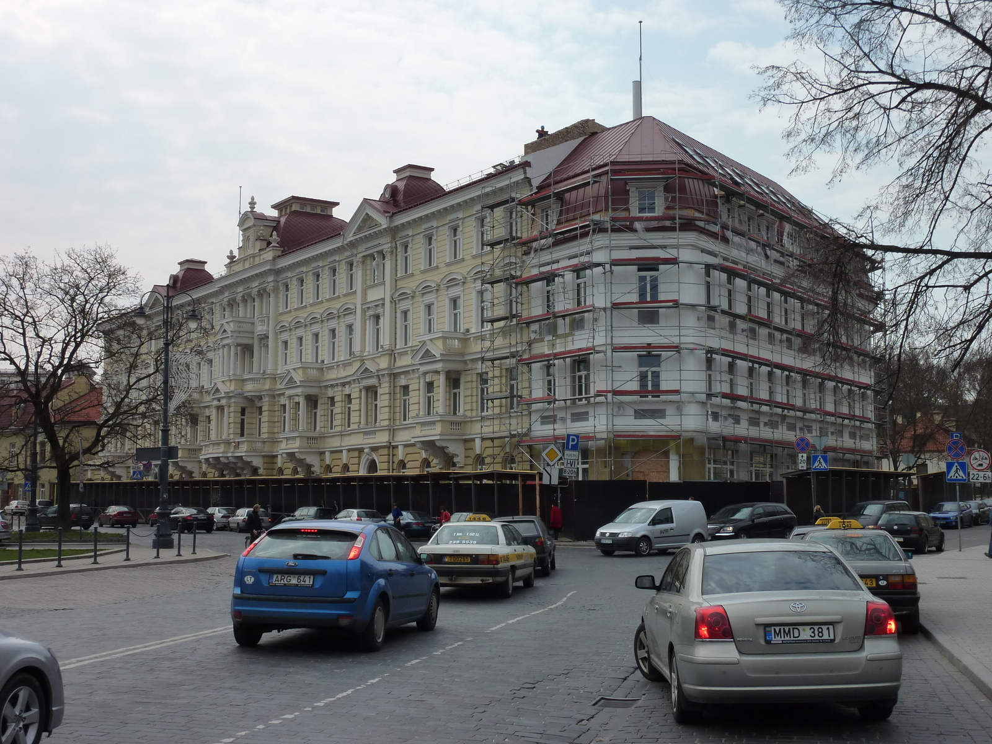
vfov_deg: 32.2
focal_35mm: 45
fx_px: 1290
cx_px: 496
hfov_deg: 42.1
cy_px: 372
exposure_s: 1/500
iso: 125
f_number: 5.6
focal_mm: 7.3
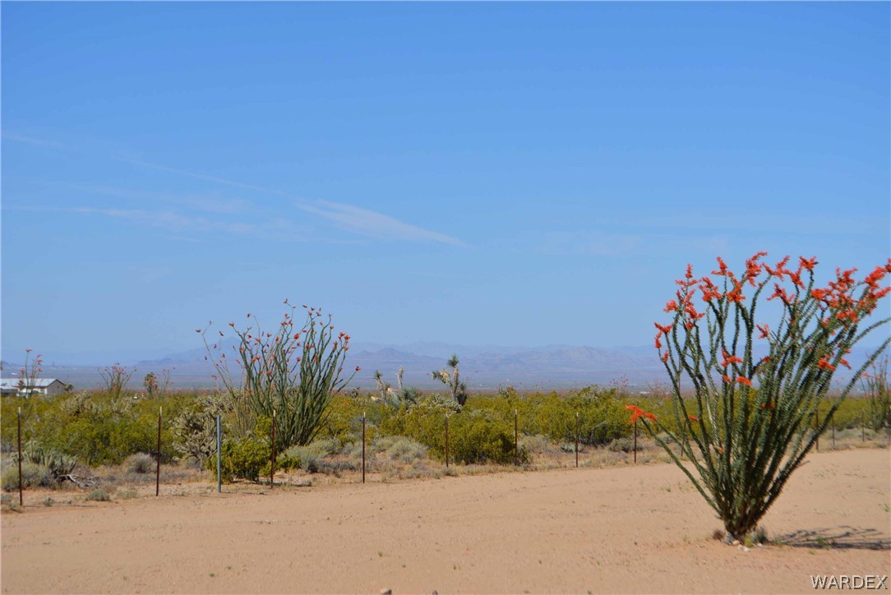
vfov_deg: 16.6
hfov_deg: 24.6
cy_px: 298
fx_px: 2043
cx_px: 446
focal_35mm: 82
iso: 125
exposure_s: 1/500
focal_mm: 55
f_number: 8
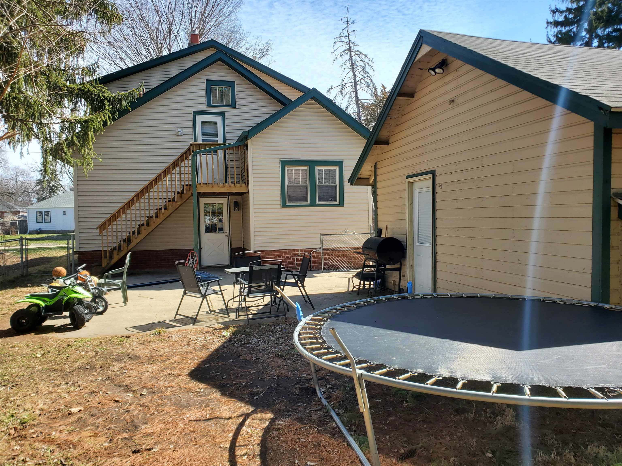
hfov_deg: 67.3
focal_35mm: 26
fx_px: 467
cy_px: 233
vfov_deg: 53.1
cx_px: 311
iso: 50
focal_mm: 4.3
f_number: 2.4
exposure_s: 1/968
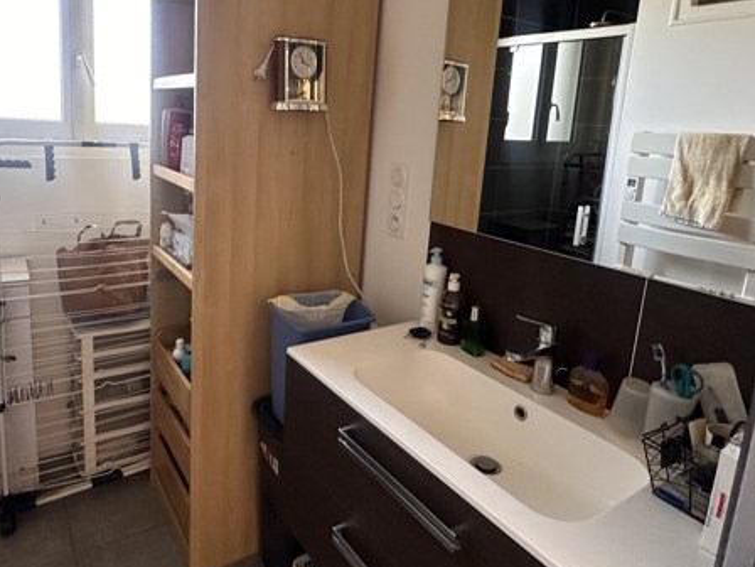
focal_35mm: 25
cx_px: 324
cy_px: 221
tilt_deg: -12.3
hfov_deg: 69.0
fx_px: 545
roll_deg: -4.2
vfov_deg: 54.4
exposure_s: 1/83
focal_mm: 2.22
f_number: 2.2
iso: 320
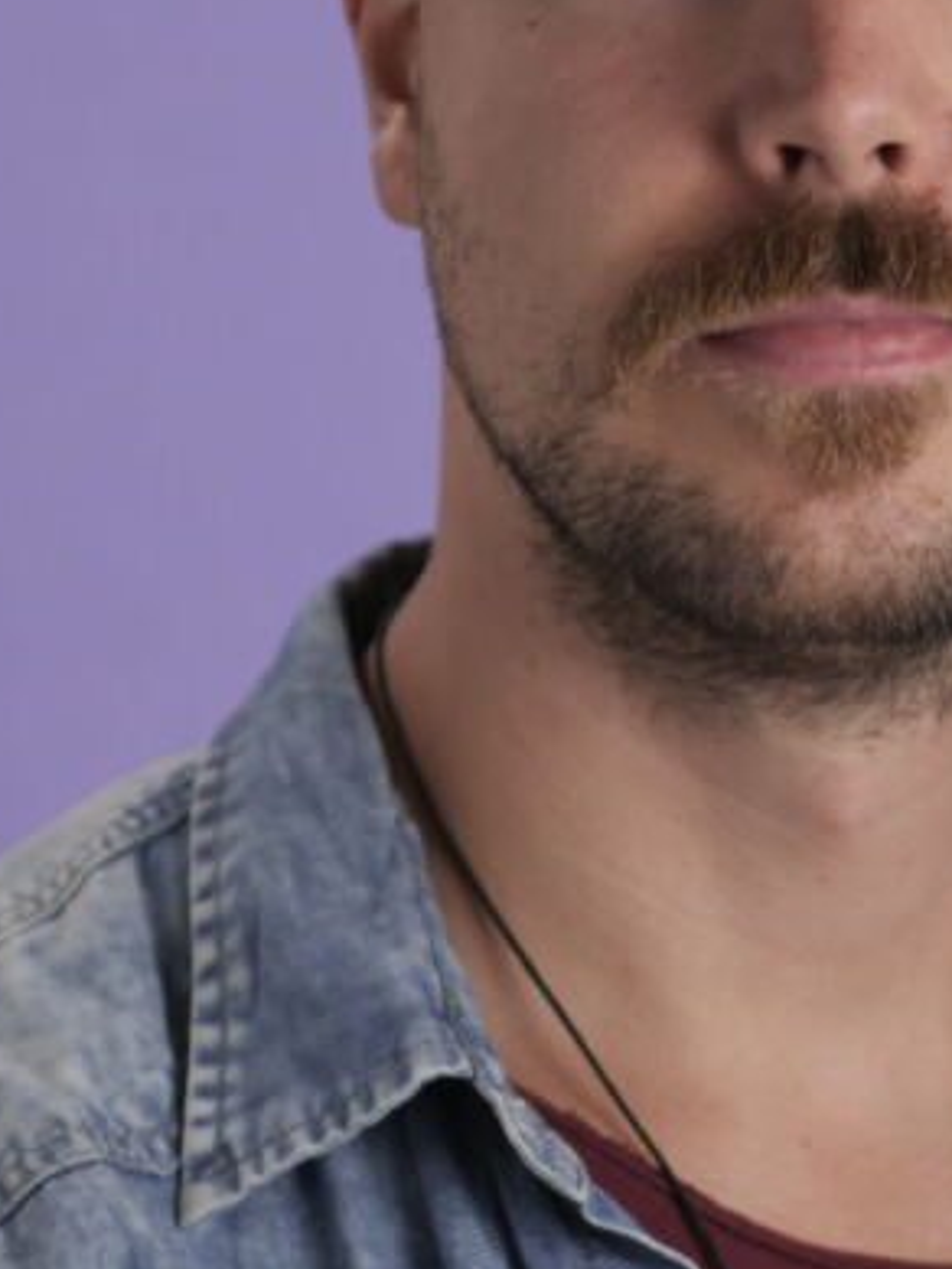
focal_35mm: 185
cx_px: 929
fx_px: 6780
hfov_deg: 8.0
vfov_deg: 10.6
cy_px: 235
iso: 200
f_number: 1.8
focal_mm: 45
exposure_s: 1/200
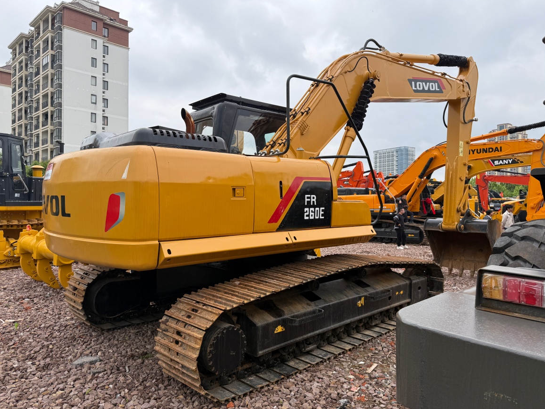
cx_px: 264
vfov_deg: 54.9
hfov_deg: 69.4
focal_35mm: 25
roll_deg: -0.4
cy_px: 207
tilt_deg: +2.7
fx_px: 394
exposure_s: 1/1271
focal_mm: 6.76
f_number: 1.78
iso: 80
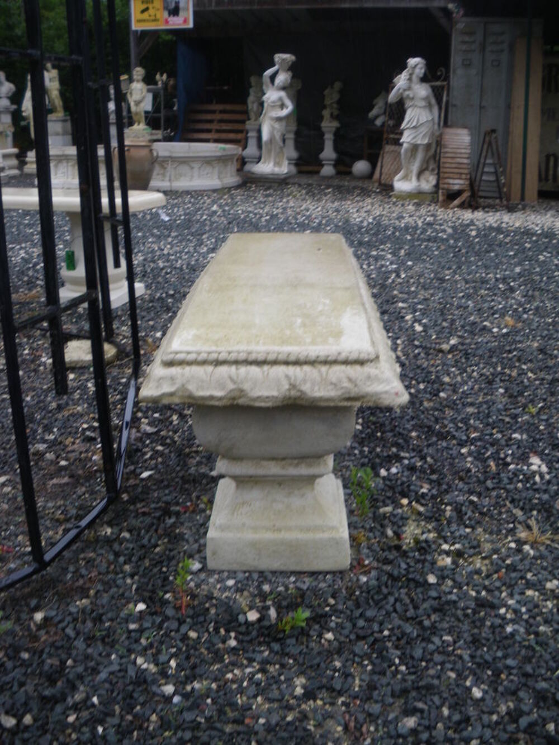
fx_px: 775
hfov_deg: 39.7
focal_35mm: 36
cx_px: 280
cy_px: 372
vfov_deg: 51.4
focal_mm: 6.3
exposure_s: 1/50
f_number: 3.5
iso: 64
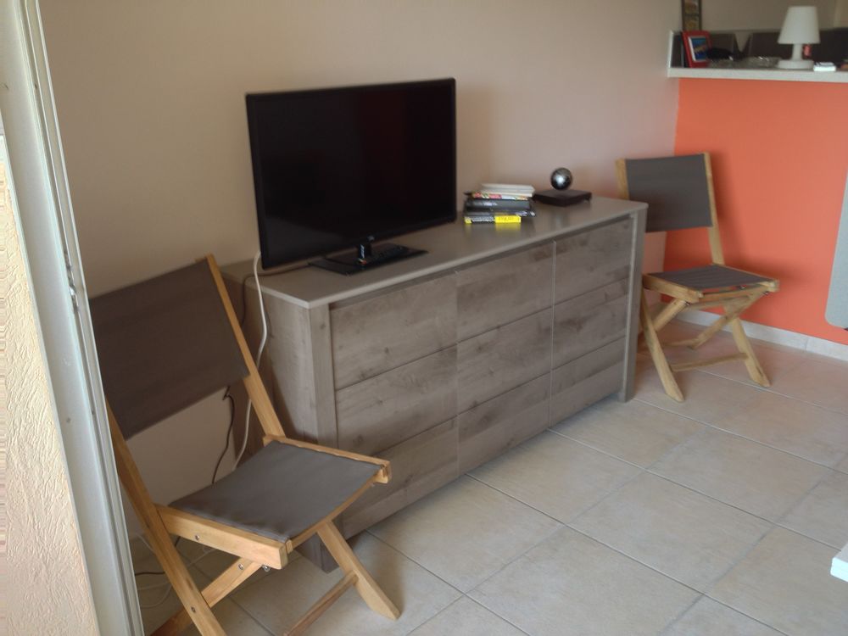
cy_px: 318
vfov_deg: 40.7
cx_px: 424
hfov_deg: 52.6
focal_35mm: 35
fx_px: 857
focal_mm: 4.28
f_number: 2.4
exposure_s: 1/20
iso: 64
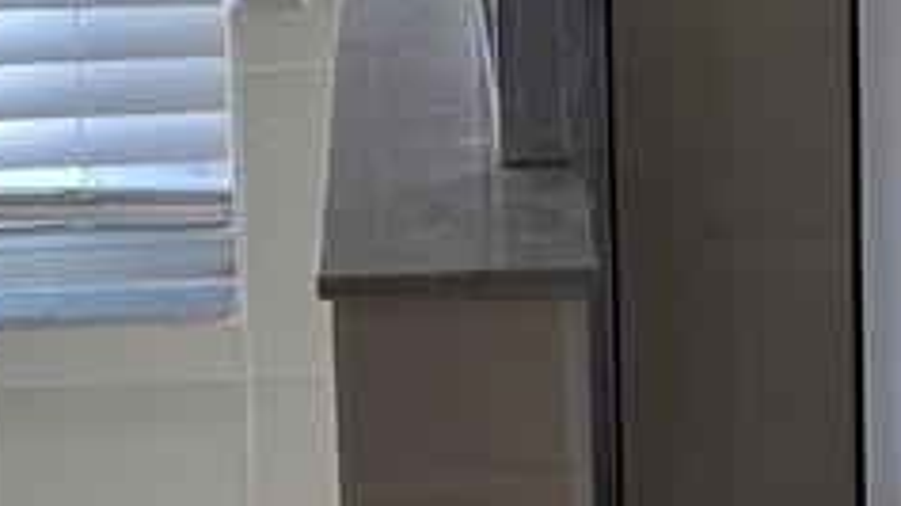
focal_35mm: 169
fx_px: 4035
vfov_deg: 7.1
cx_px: 795
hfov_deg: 12.7
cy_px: -95
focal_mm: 5.4
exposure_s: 1/180
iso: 50
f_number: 1.8
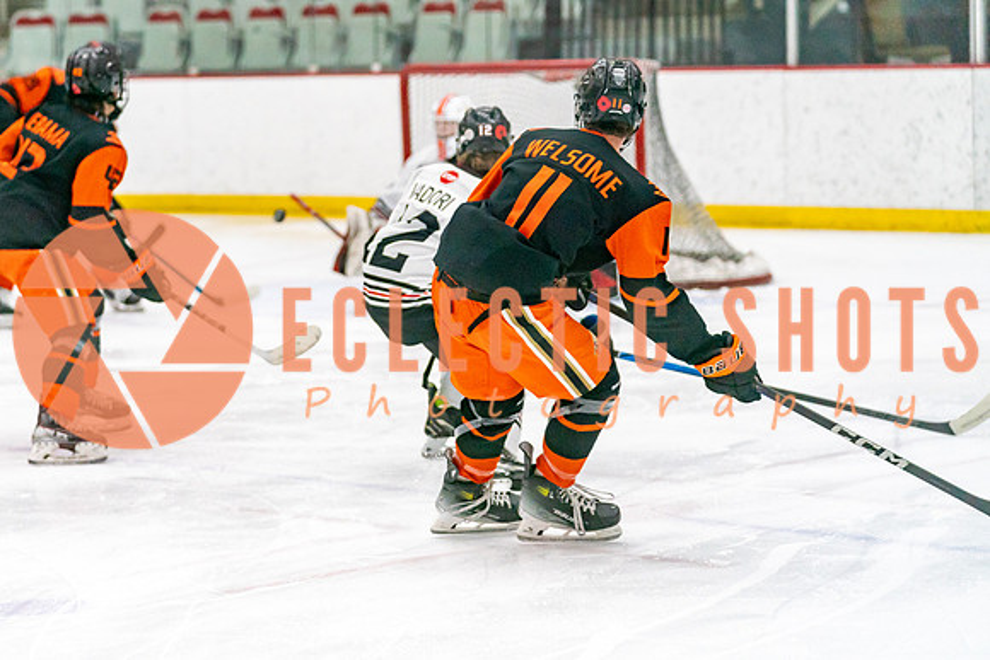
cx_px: 371
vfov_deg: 10.2
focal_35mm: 135
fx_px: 3712
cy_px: 293
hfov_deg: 15.2
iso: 3200
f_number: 2.8
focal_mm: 108
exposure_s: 1/1250
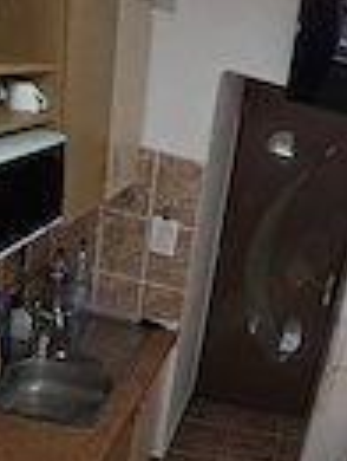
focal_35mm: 40
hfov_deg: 32.1
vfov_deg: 46.0
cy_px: 305
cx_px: 375
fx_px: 533
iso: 40
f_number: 1.9
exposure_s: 1/50.3
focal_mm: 2.2
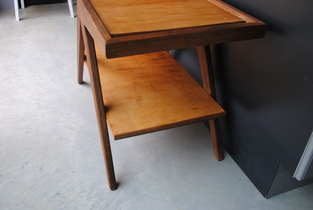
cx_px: 156
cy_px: 105
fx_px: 288
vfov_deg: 40.1
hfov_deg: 57.1
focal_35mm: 33
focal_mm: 22
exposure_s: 1/80
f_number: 4.5
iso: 200
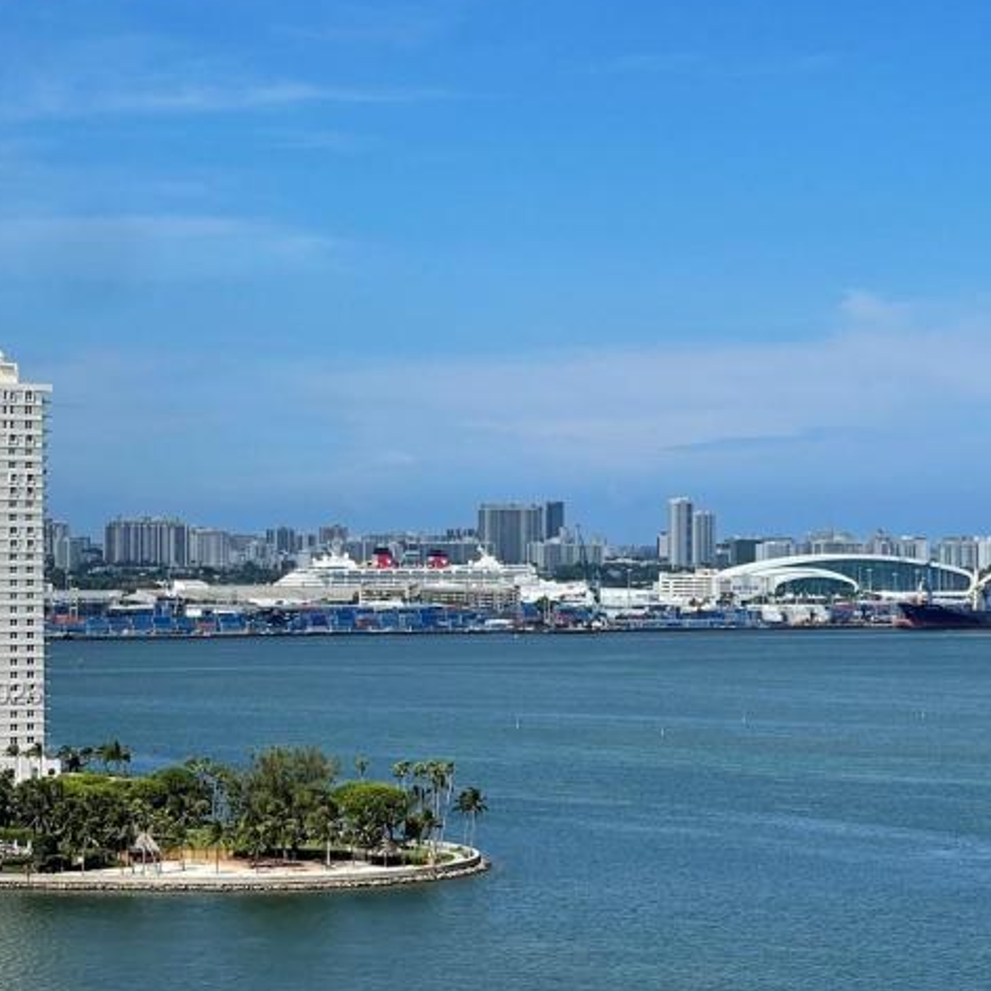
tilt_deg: -3.3
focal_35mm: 115
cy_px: 695
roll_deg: +0.2
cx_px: 657
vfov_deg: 15.1
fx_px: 3725
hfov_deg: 15.1
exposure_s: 1/1531
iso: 20
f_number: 2.2
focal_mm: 7.5
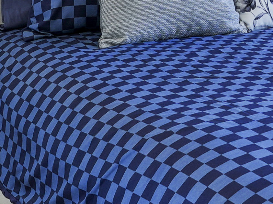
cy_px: -126
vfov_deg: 12.0
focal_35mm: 117
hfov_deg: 16.2
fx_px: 919
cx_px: 332
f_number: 6.3
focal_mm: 11
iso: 100
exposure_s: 1/13
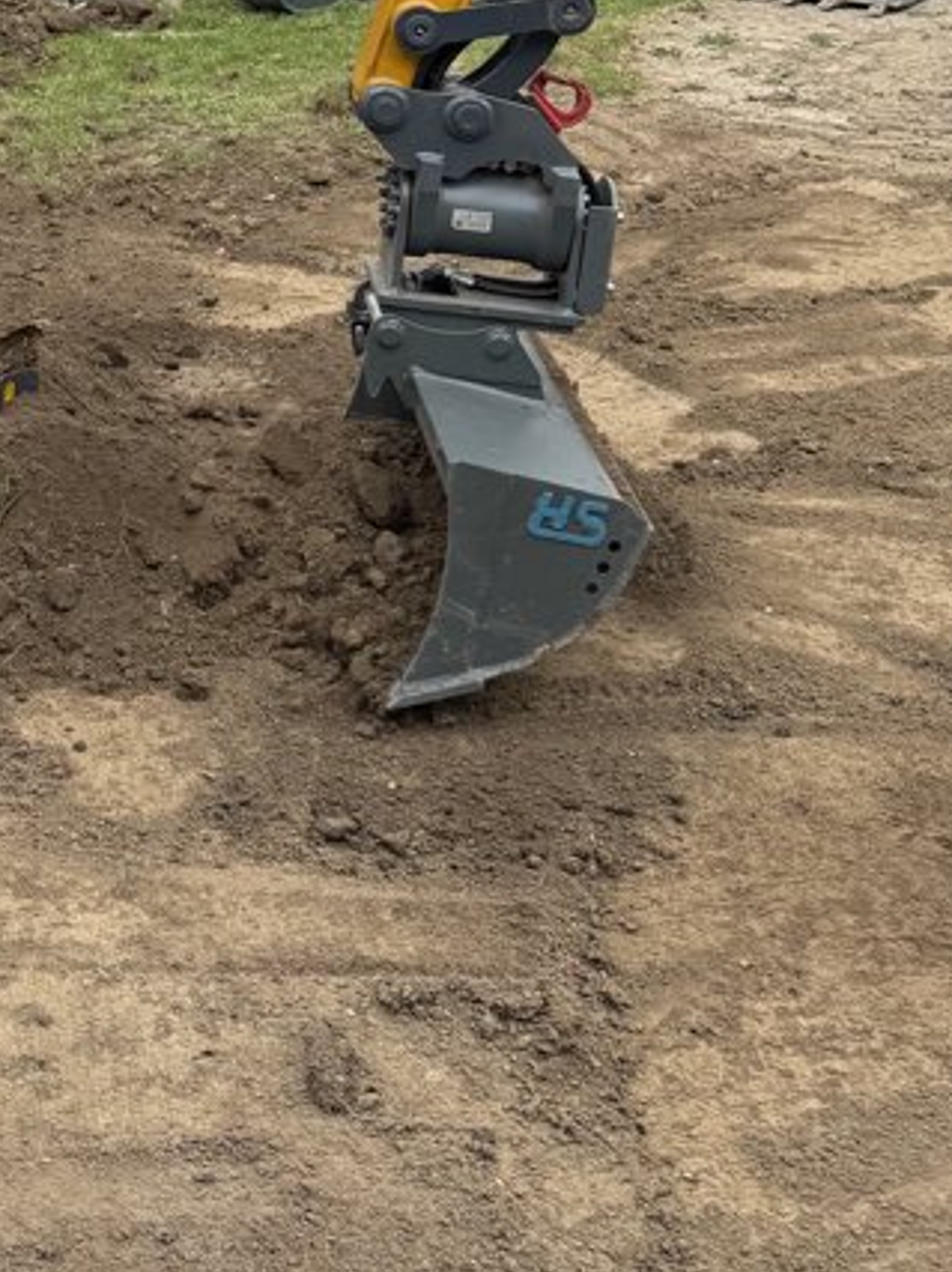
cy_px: -39
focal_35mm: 62
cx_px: -64
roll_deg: +2.7
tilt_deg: -8.5
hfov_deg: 22.4
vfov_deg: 29.0
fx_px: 2276
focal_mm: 6.76
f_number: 1.78
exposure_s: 1/1770
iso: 80
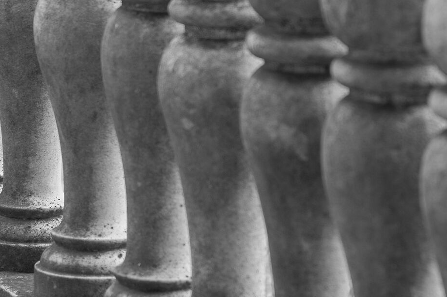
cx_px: 87
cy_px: -53
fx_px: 3387
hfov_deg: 7.5
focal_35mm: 273
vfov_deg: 5.0
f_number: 4
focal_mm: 70
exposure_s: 1/50
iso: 100
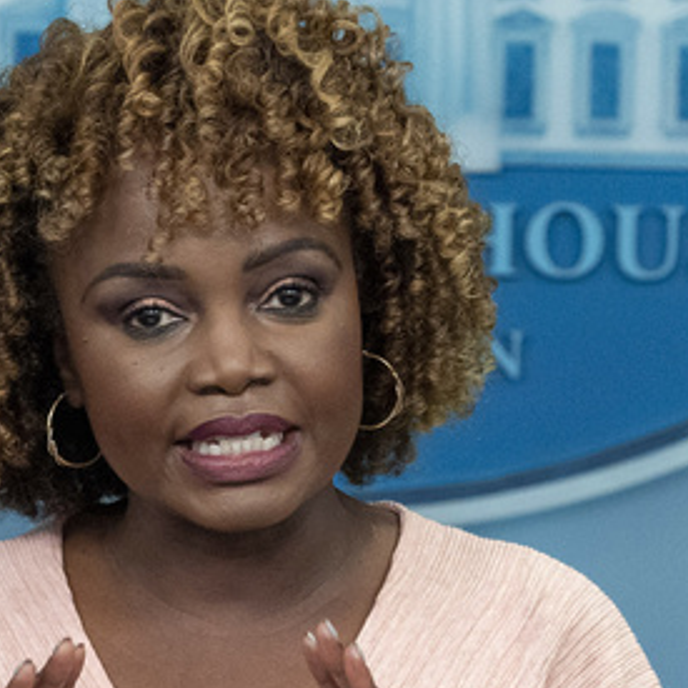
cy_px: 374
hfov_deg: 2.5
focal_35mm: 715
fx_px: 16078
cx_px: 165
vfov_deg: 2.5
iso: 5000
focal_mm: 226
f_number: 5.6
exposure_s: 1/400
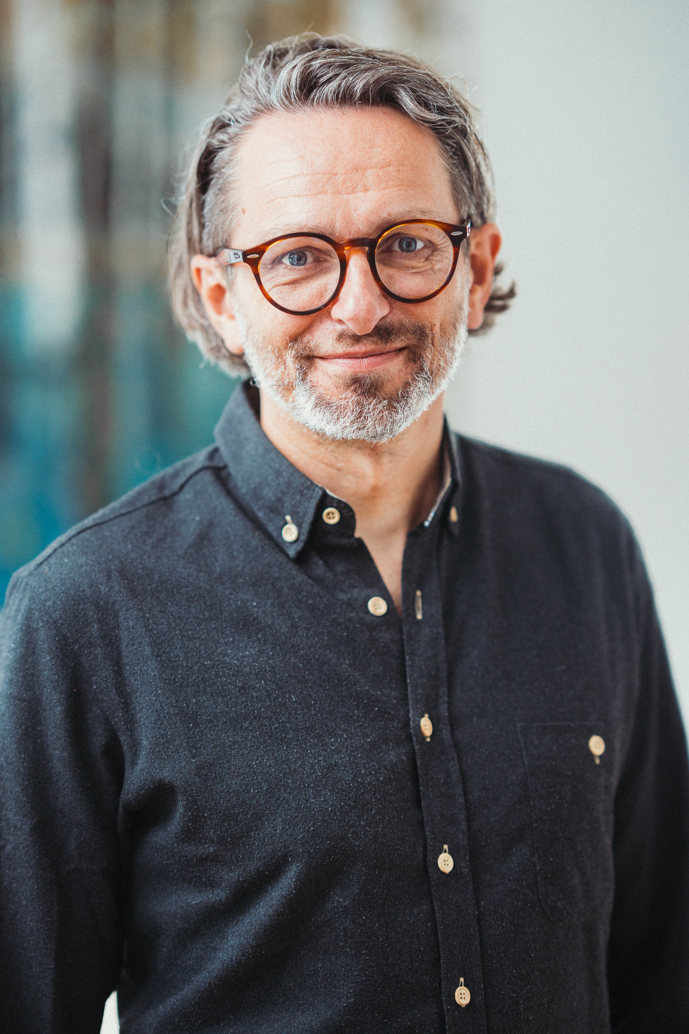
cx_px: 344
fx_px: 2440
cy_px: 517
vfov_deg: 23.9
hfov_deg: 16.1
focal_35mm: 85
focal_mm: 85
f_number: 1.6
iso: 400
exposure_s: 1/160
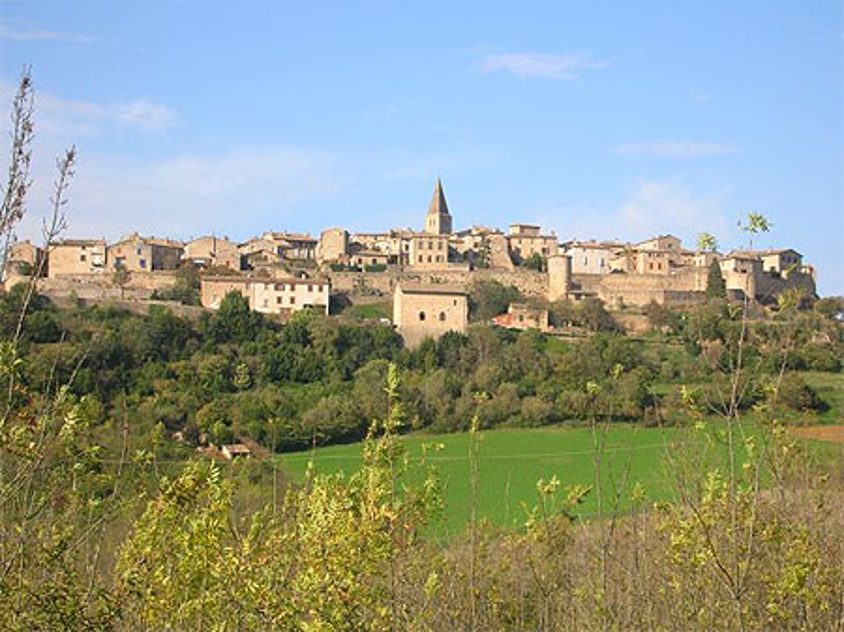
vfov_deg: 18.0
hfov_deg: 23.8
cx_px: 422
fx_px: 1998
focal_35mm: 82
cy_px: 316
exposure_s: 1/382
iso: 50
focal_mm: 13.7
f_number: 4.2
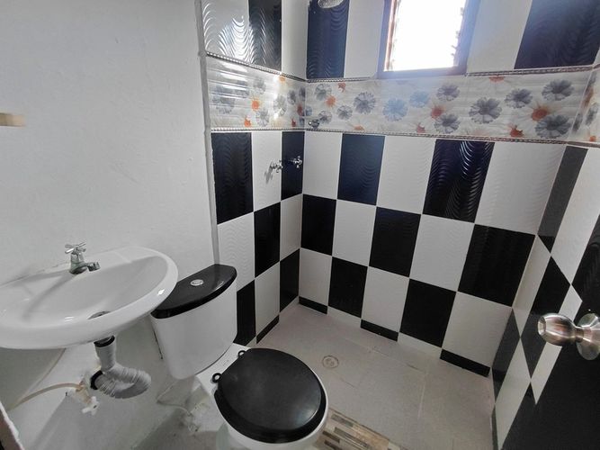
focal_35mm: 16
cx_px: 300
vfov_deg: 78.1
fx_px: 277
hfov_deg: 94.5
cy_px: 225
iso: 200
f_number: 2.2
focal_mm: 1.64
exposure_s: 1/60
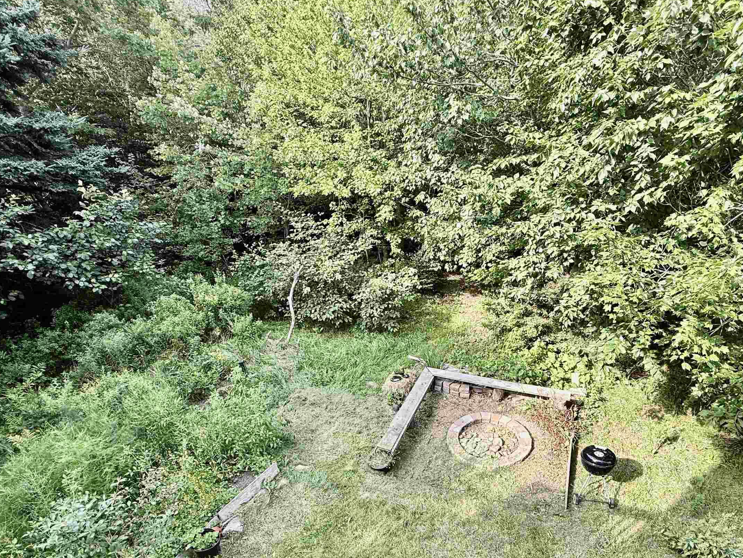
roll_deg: +1.3
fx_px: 429
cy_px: 366
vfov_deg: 64.5
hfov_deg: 81.1
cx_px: 432
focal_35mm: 20
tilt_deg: -29.1
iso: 50
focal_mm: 2.22
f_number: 2.2
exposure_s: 1/230
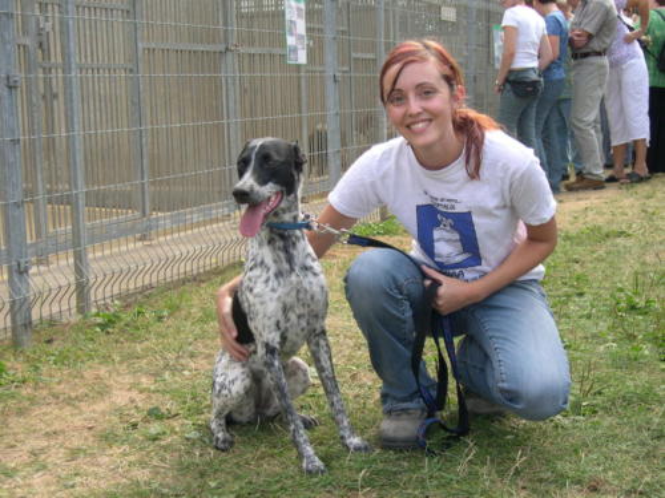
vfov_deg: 28.0
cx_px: 332
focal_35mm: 52
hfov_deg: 36.8
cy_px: 249
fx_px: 999
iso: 100
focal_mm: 11.1
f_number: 3.2
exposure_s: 1/248
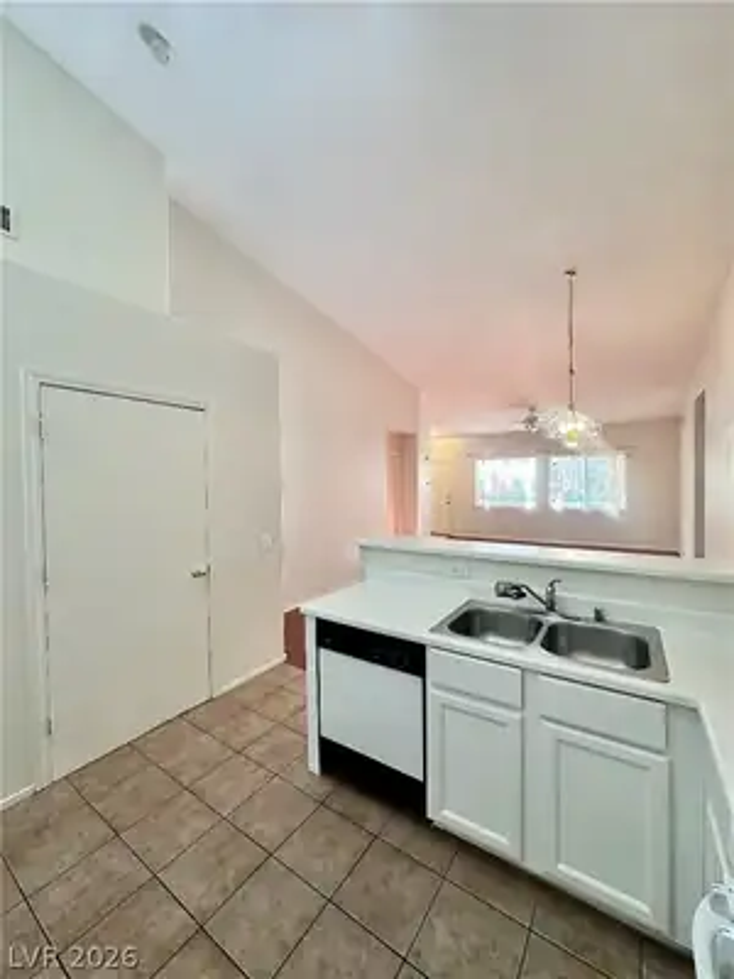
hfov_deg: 85.7
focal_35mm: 14
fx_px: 396
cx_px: 367
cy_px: 490
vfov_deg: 102.1
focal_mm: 2.22
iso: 250
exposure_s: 1/120
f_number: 2.2
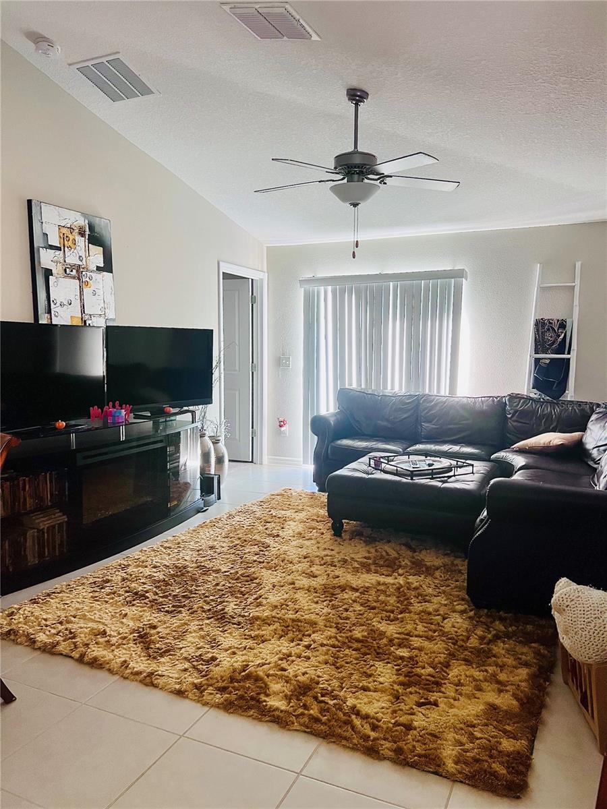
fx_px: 608
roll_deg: +0.2
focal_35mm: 26
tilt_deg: -5.3
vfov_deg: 67.3
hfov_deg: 53.1
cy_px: 404
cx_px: 304
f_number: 1.5
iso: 160
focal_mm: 5.7
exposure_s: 1/60
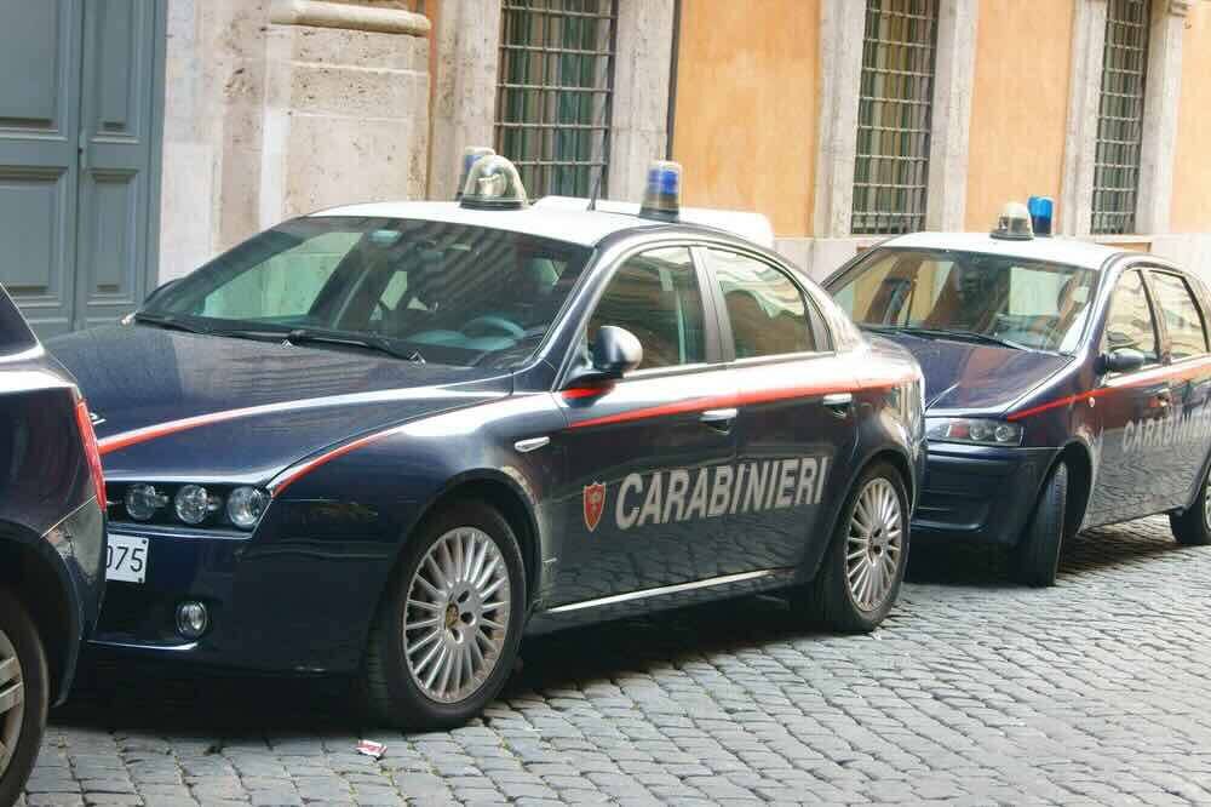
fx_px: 2774
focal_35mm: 82
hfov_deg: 24.6
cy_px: 404
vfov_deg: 16.5
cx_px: 606
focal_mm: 55
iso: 100
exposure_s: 1/3
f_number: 9
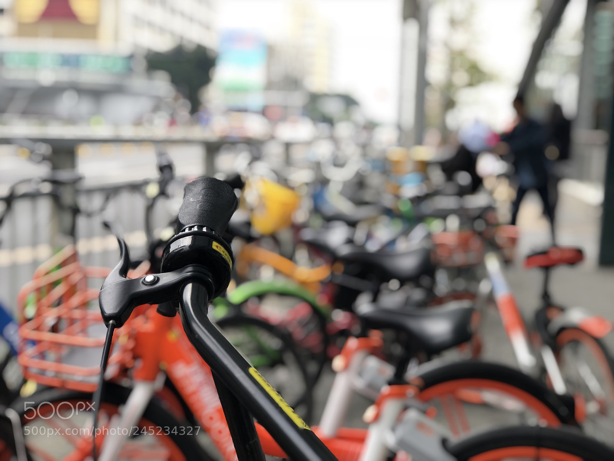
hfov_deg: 33.8
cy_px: 230
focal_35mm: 57
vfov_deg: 25.7
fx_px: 1011
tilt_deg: -7.2
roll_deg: -2.9
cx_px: 307
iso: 40
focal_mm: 6.6
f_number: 2.8
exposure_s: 1/50
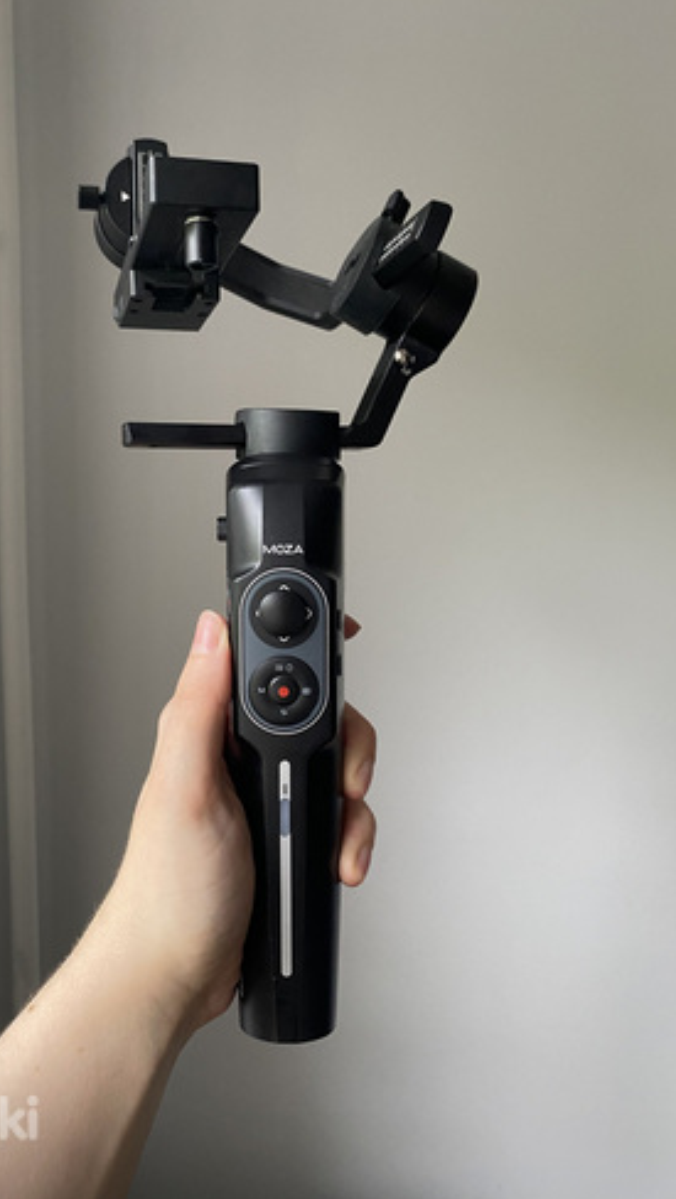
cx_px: 254
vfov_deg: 66.0
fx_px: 923
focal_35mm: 29
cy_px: 590
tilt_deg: -3.1
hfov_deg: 40.0
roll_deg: -1.3
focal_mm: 4.25
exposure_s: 1/60
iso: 200
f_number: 1.8
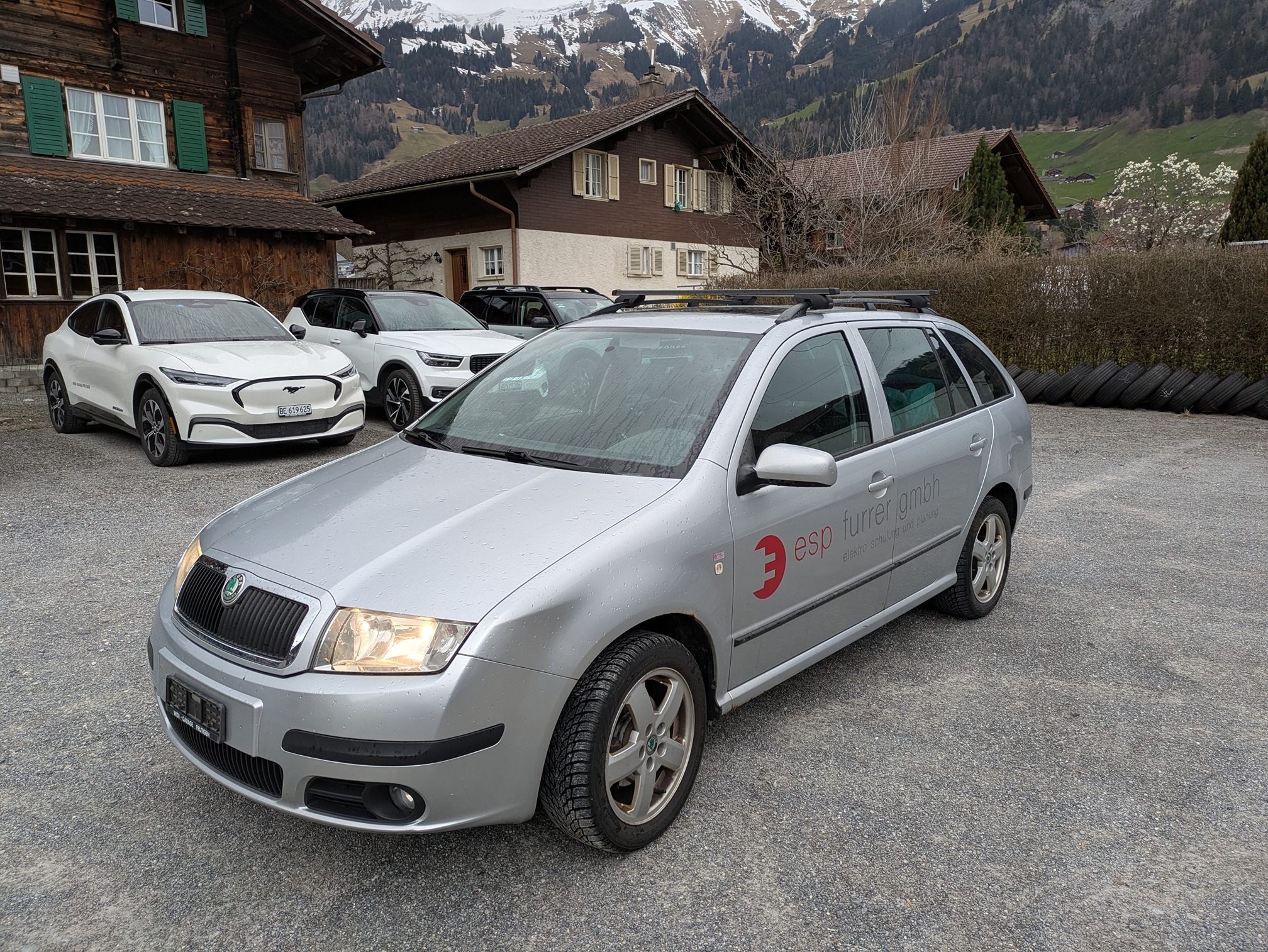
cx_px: 634
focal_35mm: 25
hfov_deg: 69.4
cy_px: 476
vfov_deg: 54.9
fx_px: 916
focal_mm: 5.43
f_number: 1.89
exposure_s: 1/587
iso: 47
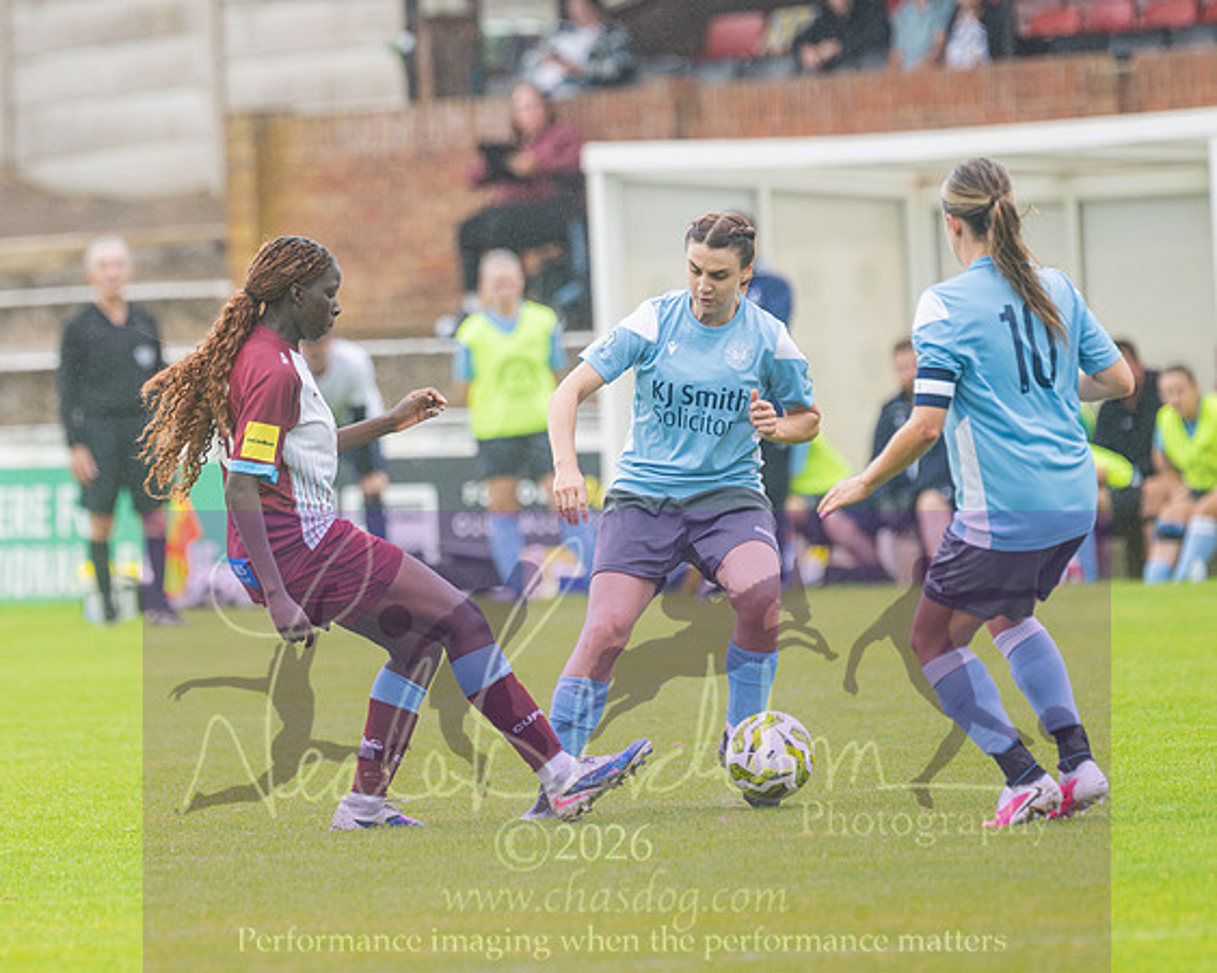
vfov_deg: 3.2
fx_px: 17587
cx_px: 256
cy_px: 502
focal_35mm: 488
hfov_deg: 4.0
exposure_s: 1/1600
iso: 560
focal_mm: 270
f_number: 2.8
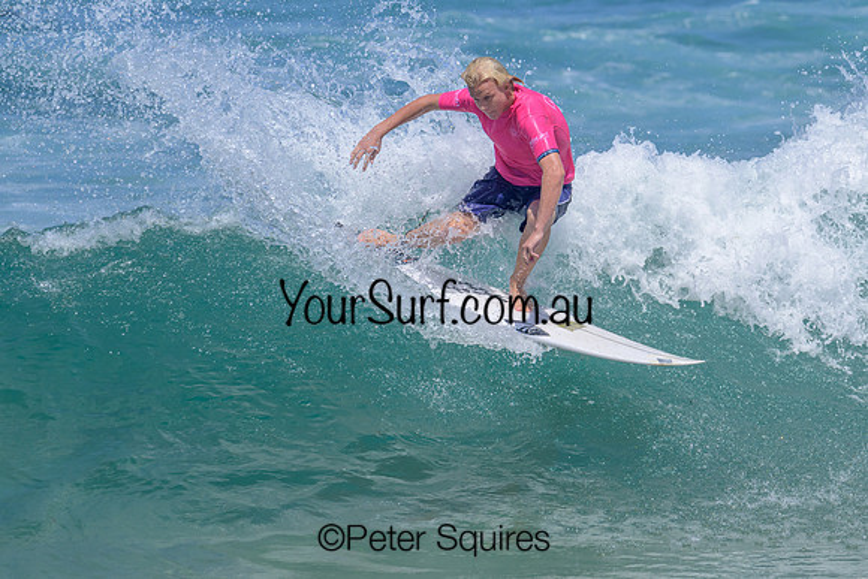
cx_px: 544
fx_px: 12687
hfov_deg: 3.9
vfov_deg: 2.6
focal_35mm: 526
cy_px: 234
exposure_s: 1/2000
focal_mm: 420
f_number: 11
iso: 720
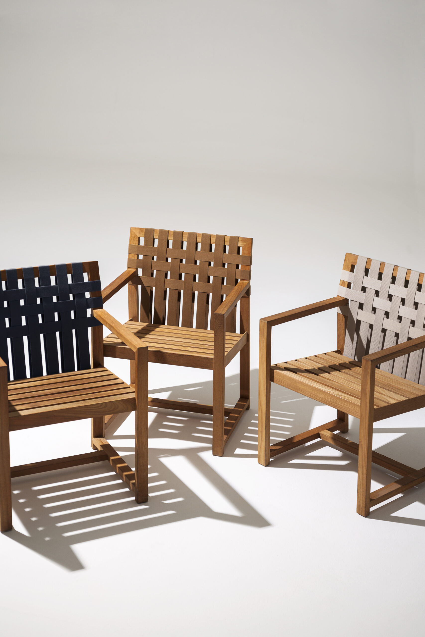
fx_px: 1062
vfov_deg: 33.4
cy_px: 318
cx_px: 212
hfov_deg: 22.6
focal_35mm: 60
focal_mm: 60
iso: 100
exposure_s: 1/100
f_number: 6.3
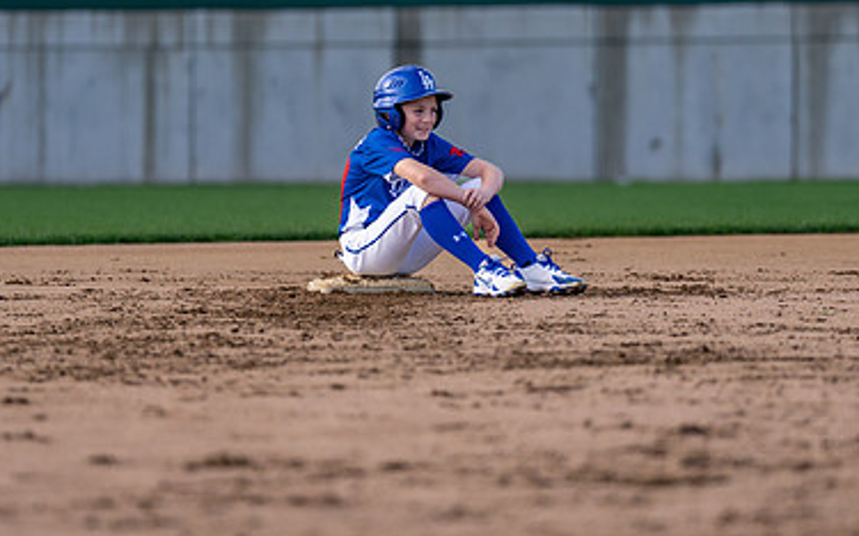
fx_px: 8494
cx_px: 407
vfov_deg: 3.6
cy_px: 174
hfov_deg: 5.8
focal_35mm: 363
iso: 250
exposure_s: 1/2500
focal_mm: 200
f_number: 2.8
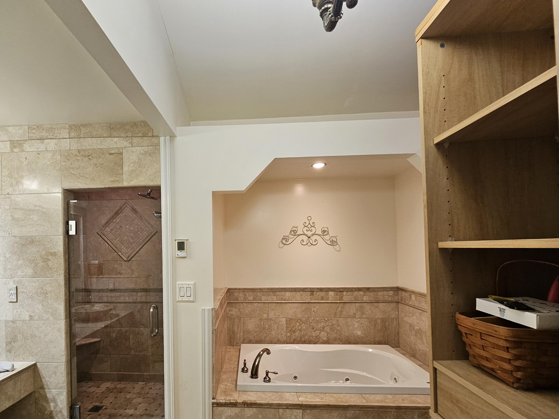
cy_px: 251
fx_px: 258
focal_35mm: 16
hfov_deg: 93.6
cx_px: 232
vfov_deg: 77.2
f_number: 2.2
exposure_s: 1/60
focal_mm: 2.2
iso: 200
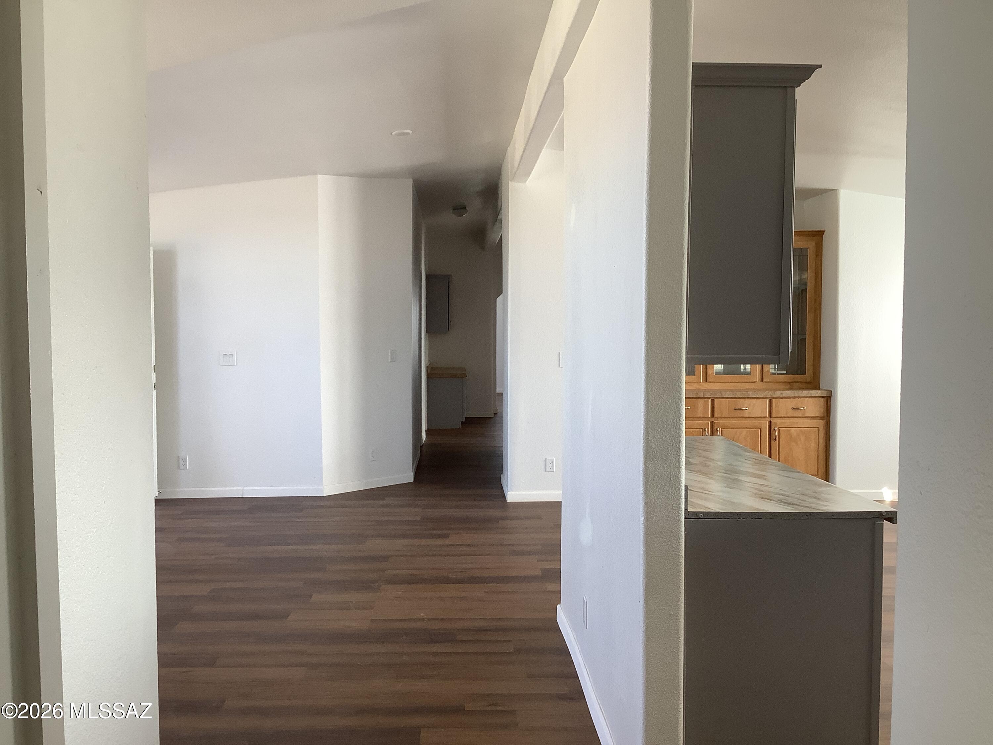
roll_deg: +0.1
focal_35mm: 31
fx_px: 889
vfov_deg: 45.4
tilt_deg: -3.0
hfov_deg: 58.4
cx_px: 496
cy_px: 372
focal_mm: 3.3
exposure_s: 1/120
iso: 80
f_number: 2.4
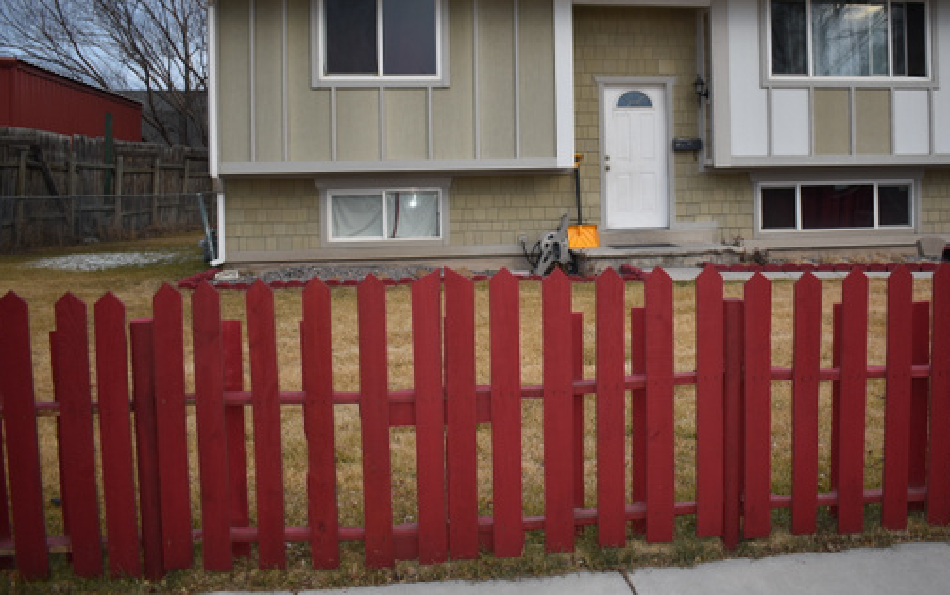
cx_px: 550
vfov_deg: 36.0
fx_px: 907
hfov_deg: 55.0
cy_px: 205
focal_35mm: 35
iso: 100
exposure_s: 1/80
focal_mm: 18
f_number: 3.5
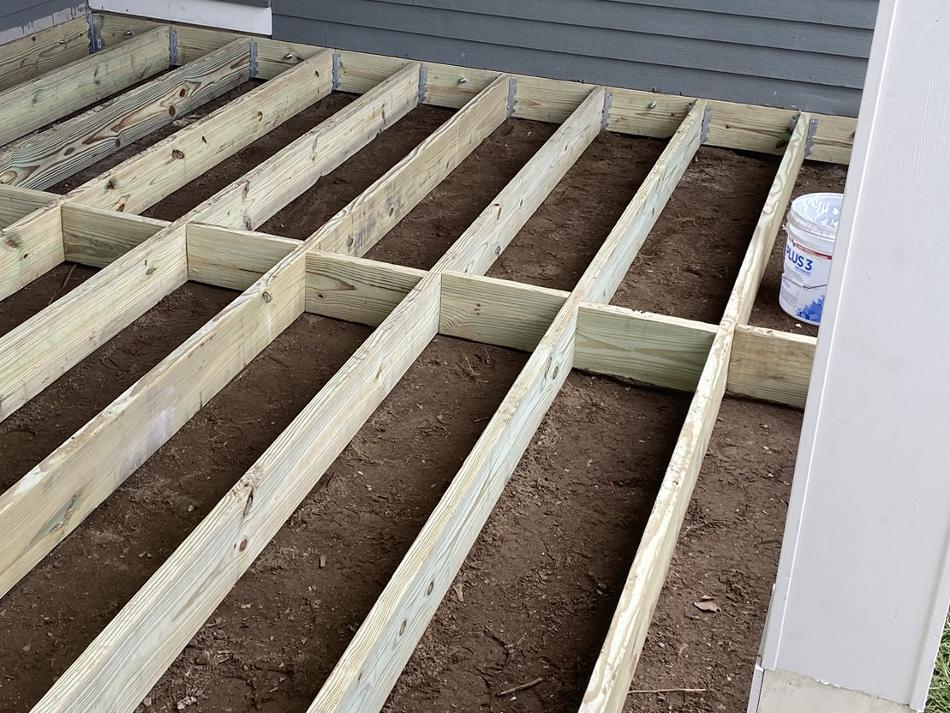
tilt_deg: -24.8
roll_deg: -2.1
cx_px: 430
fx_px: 1317
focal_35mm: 48
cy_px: 289
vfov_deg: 30.2
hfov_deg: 39.6
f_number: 1.8
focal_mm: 4.25
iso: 32
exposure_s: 1/154
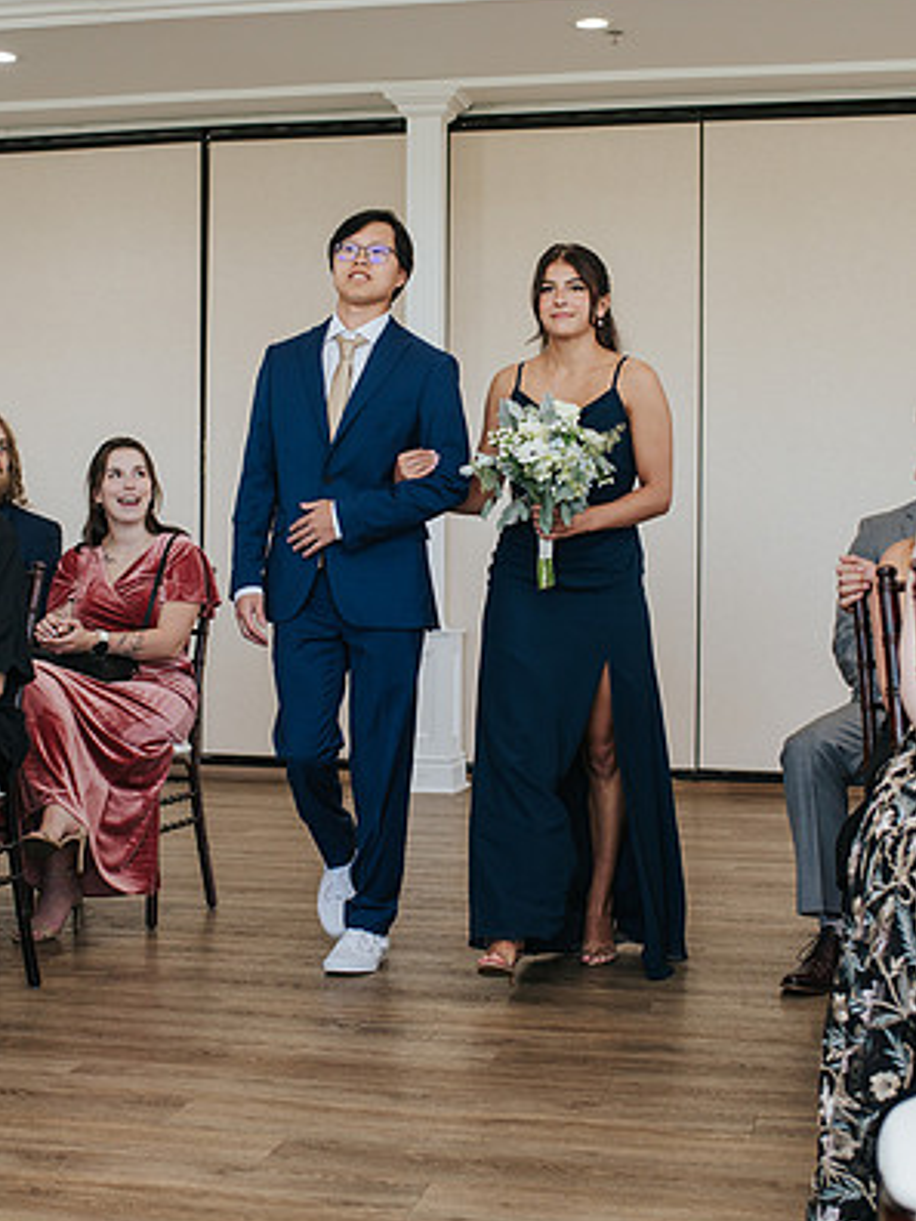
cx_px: 360
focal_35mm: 59
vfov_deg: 32.7
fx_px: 2082
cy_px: 545
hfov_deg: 24.8
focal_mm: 35
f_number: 3.5
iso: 800
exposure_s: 1/200
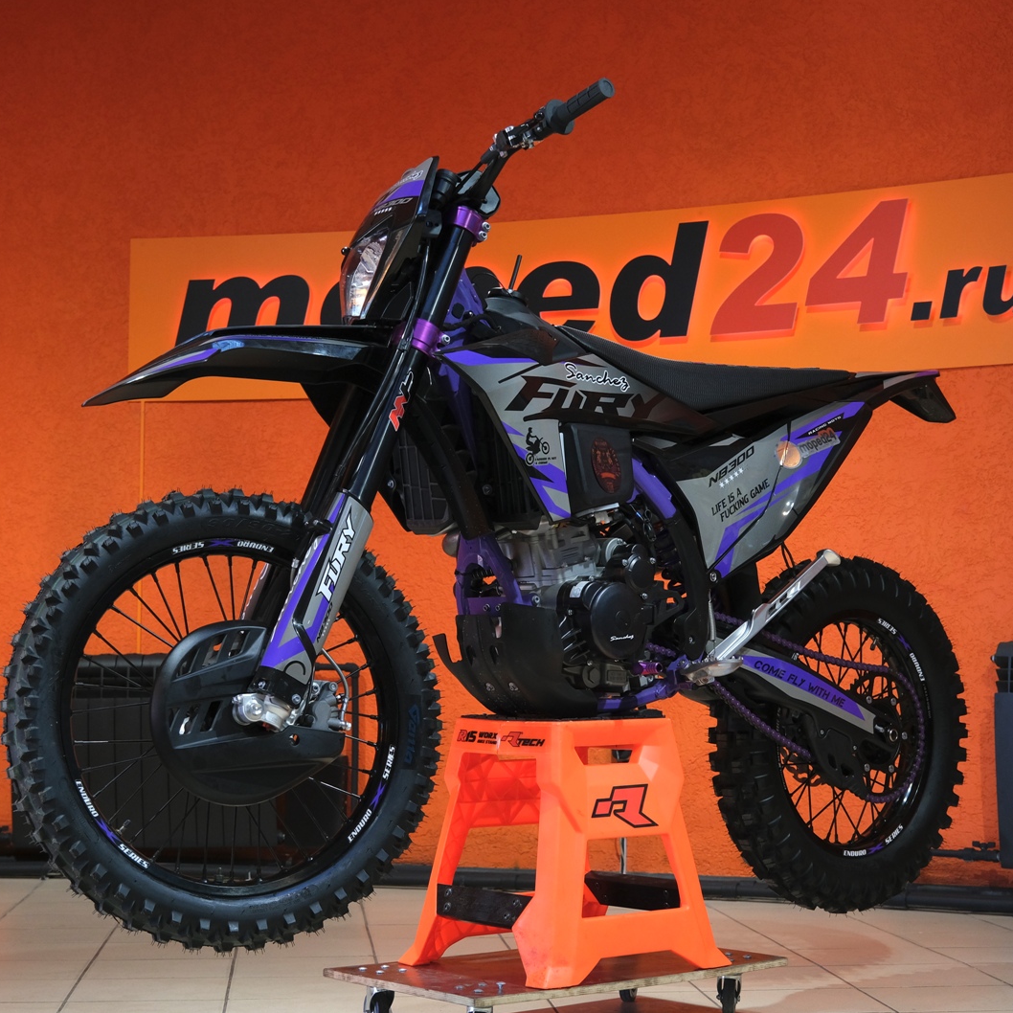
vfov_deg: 27.3
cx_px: 461
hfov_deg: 27.3
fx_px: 2086
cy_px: 507
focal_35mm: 63
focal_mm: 32.5
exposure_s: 1/100
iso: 1250
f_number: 4
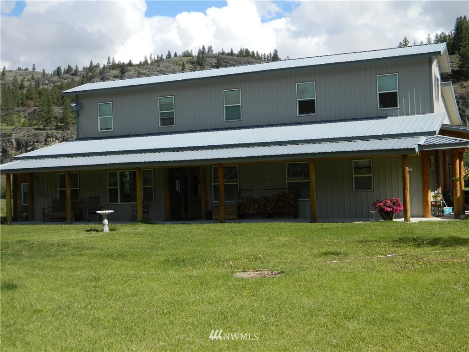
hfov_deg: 40.4
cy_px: 176
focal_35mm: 47
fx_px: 637
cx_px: 234
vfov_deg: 30.9
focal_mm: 8.4
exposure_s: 1/800
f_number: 3.6
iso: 80
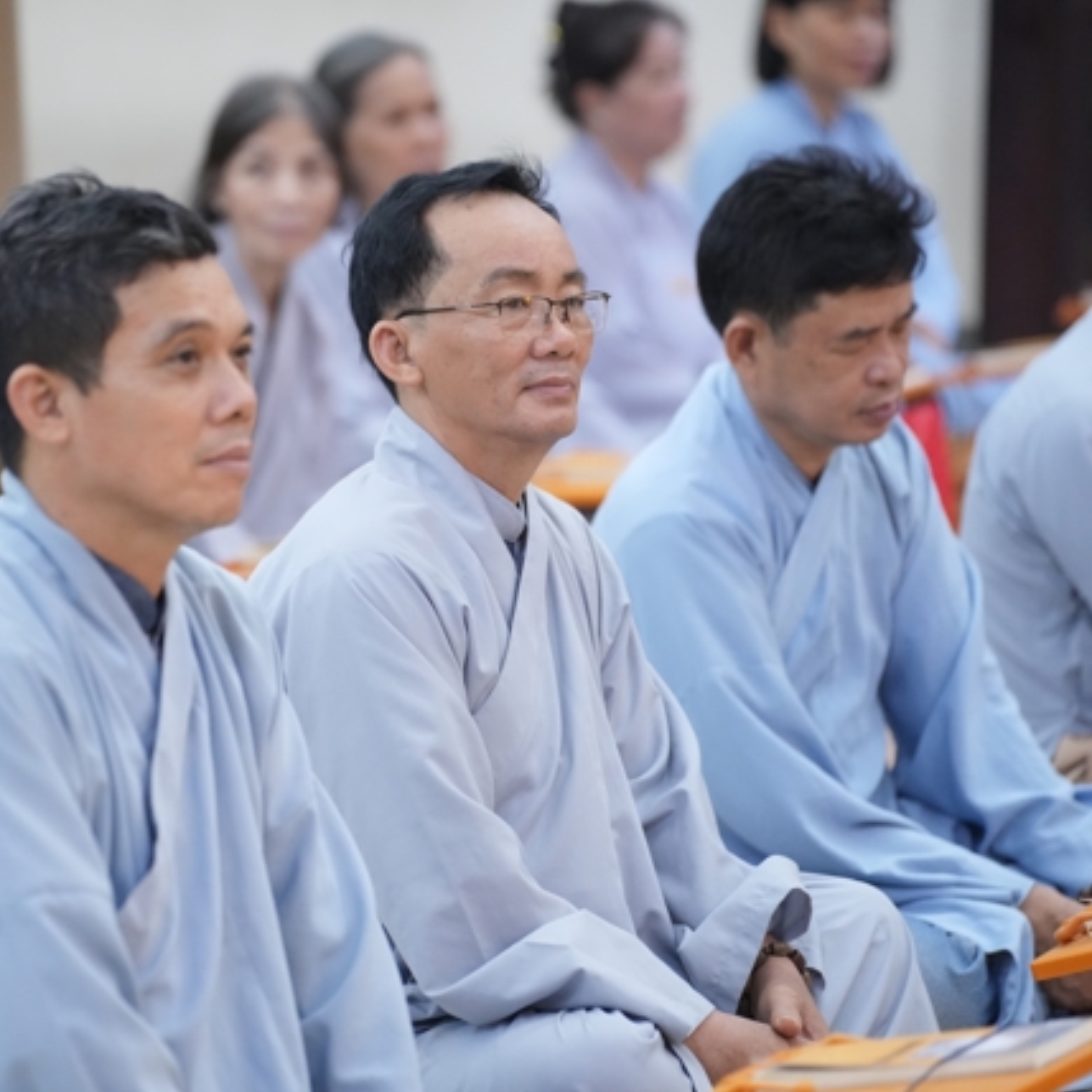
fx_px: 6888
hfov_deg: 9.1
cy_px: 546
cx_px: 443
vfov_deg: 9.1
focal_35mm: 193
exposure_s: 1/160
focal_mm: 150
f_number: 2.8
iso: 5000
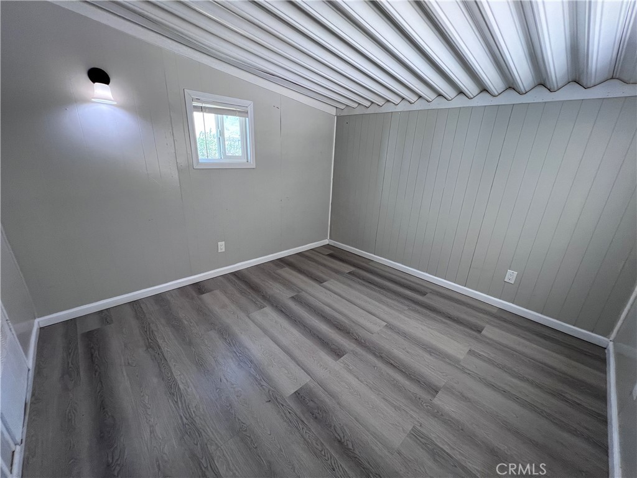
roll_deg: -2.1
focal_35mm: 13
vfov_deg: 89.9
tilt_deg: -19.2
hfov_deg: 106.2
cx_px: 318
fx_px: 239
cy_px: 239
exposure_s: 1/120
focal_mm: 1.57
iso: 200
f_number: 1.8
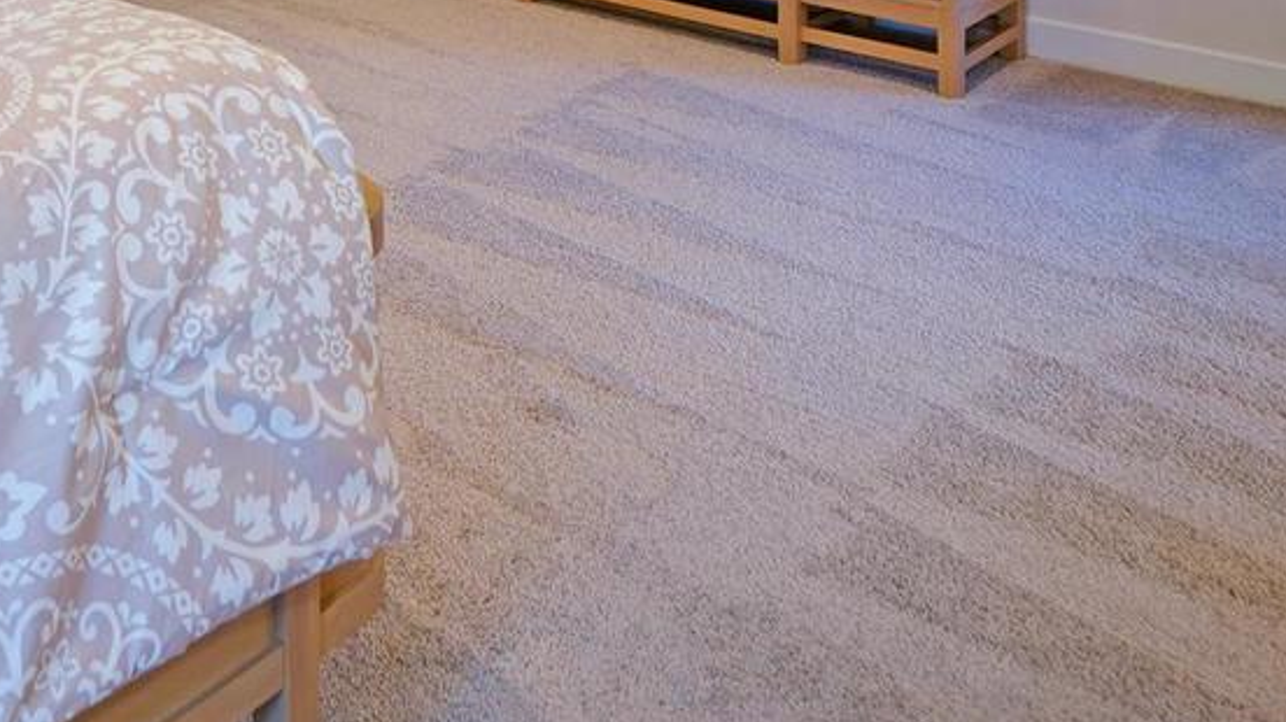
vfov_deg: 23.1
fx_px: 1398
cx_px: 224
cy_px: -373
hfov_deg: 46.3
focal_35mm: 41
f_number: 2.8
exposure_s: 1/30
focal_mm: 10
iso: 250
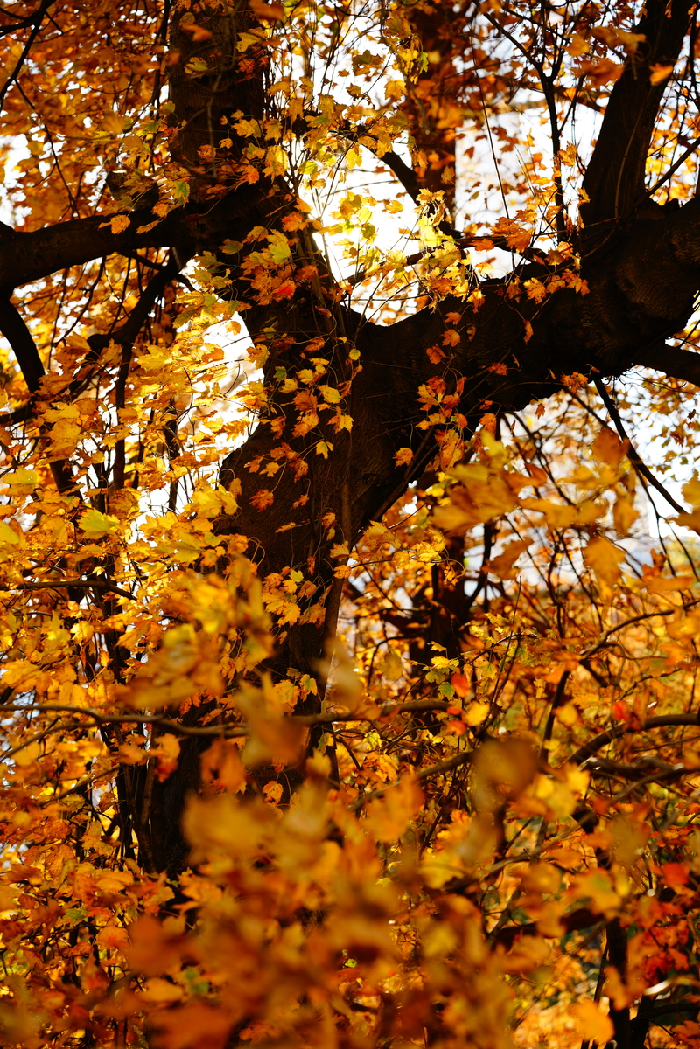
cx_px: 350
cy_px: 524
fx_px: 2479
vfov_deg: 23.9
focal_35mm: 85
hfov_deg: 16.1
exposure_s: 1/200
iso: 100
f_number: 4
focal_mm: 85
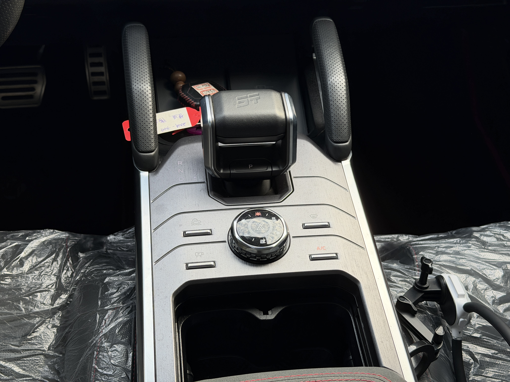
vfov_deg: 30.3
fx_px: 707
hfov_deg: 39.7
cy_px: 191
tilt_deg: -48.8
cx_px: 255
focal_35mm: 48
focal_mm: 6.76
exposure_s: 1/156
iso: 160
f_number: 1.78
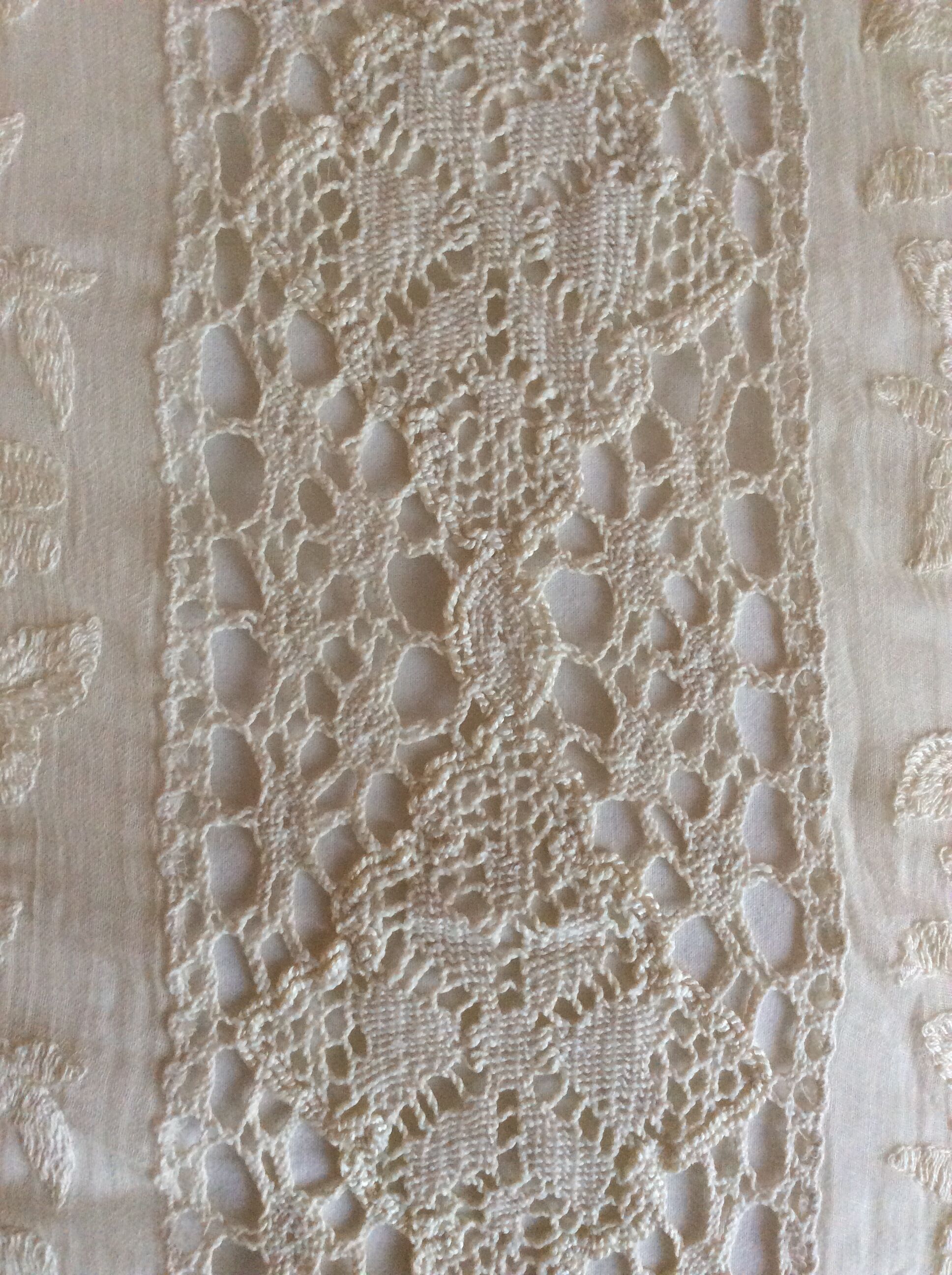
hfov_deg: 44.1
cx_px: 476
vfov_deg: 56.9
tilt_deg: -87.0
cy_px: 638
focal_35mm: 32
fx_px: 1177
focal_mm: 3.3
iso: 160
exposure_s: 1/25
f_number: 2.4
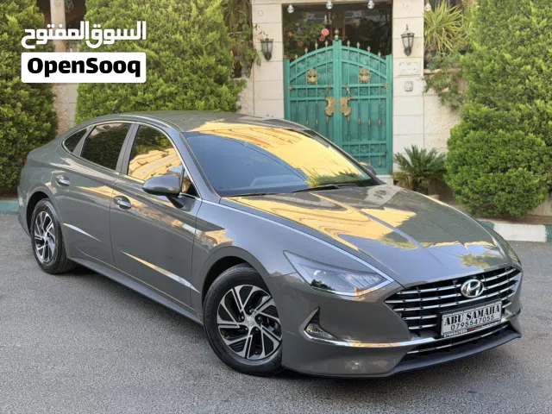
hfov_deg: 39.7
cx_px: 276
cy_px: 207
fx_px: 765
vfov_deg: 30.3
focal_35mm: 48
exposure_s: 1/263
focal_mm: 6.76
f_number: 1.78
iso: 80
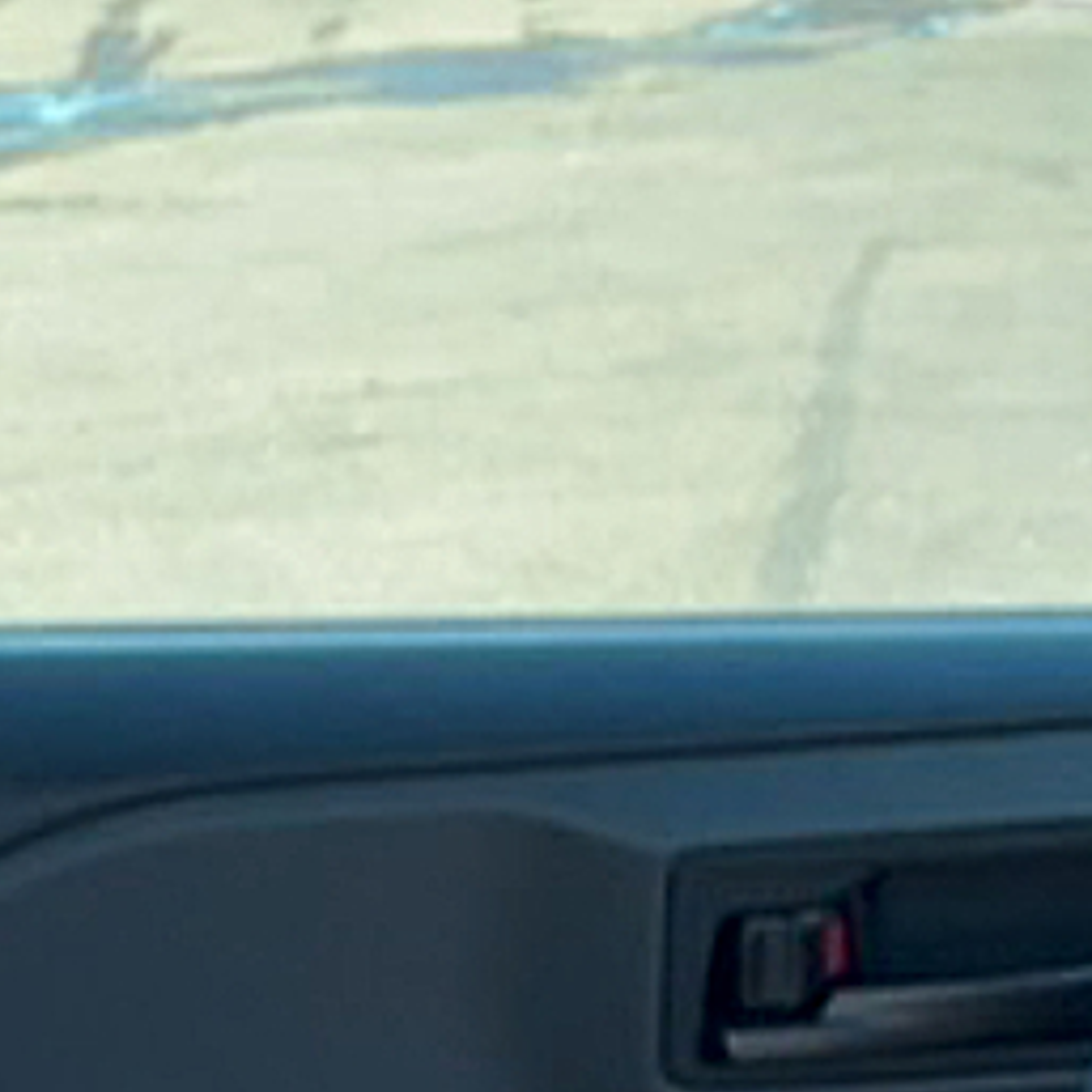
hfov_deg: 10.4
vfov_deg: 10.0
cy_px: 2018
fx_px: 5889
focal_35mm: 165
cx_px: -357
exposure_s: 1/159
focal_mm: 3
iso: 20
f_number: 1.8
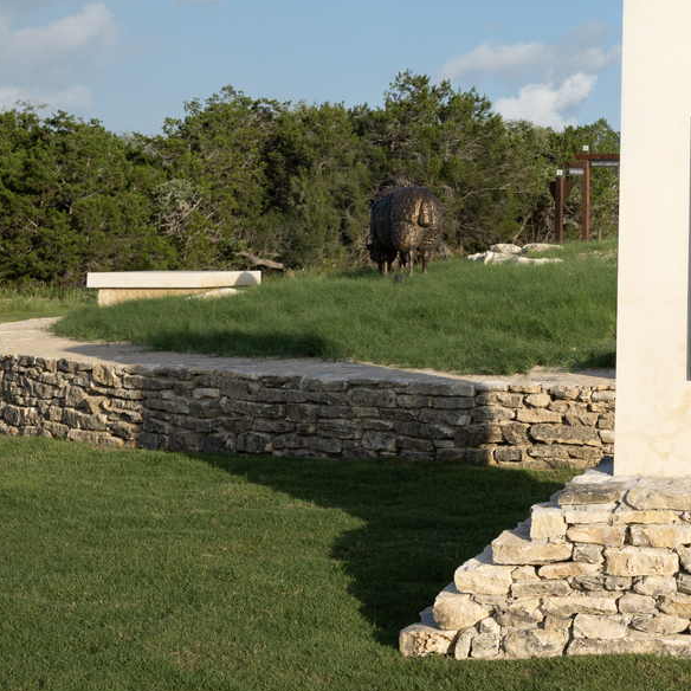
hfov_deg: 22.7
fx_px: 1491
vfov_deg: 25.6
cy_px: 125
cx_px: 950
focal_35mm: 66
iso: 64
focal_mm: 28
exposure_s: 1/125
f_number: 8
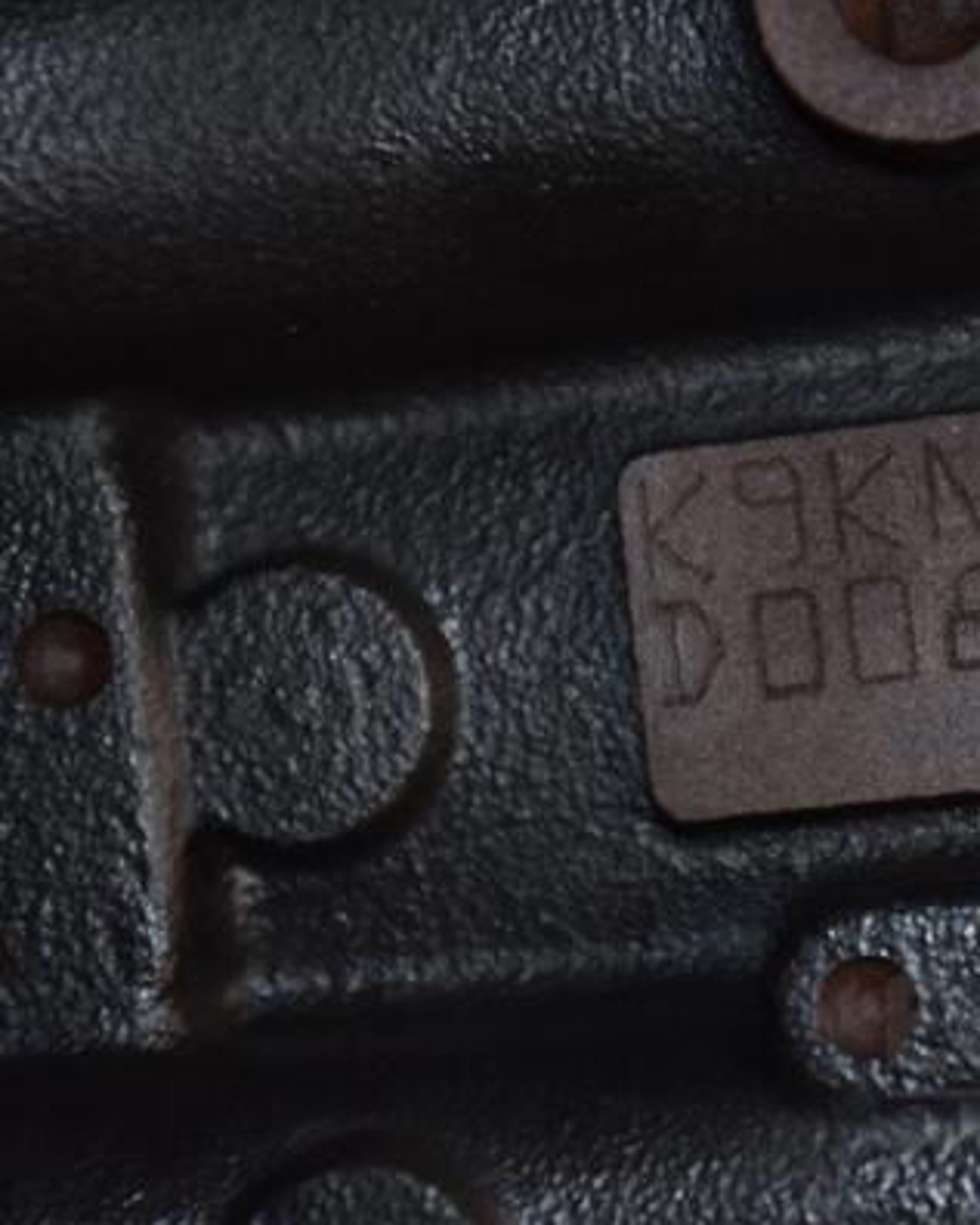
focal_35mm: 224
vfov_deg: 8.6
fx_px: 8108
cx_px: 829
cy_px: 609
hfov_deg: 6.9
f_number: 5.6
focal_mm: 105
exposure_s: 1/60
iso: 800
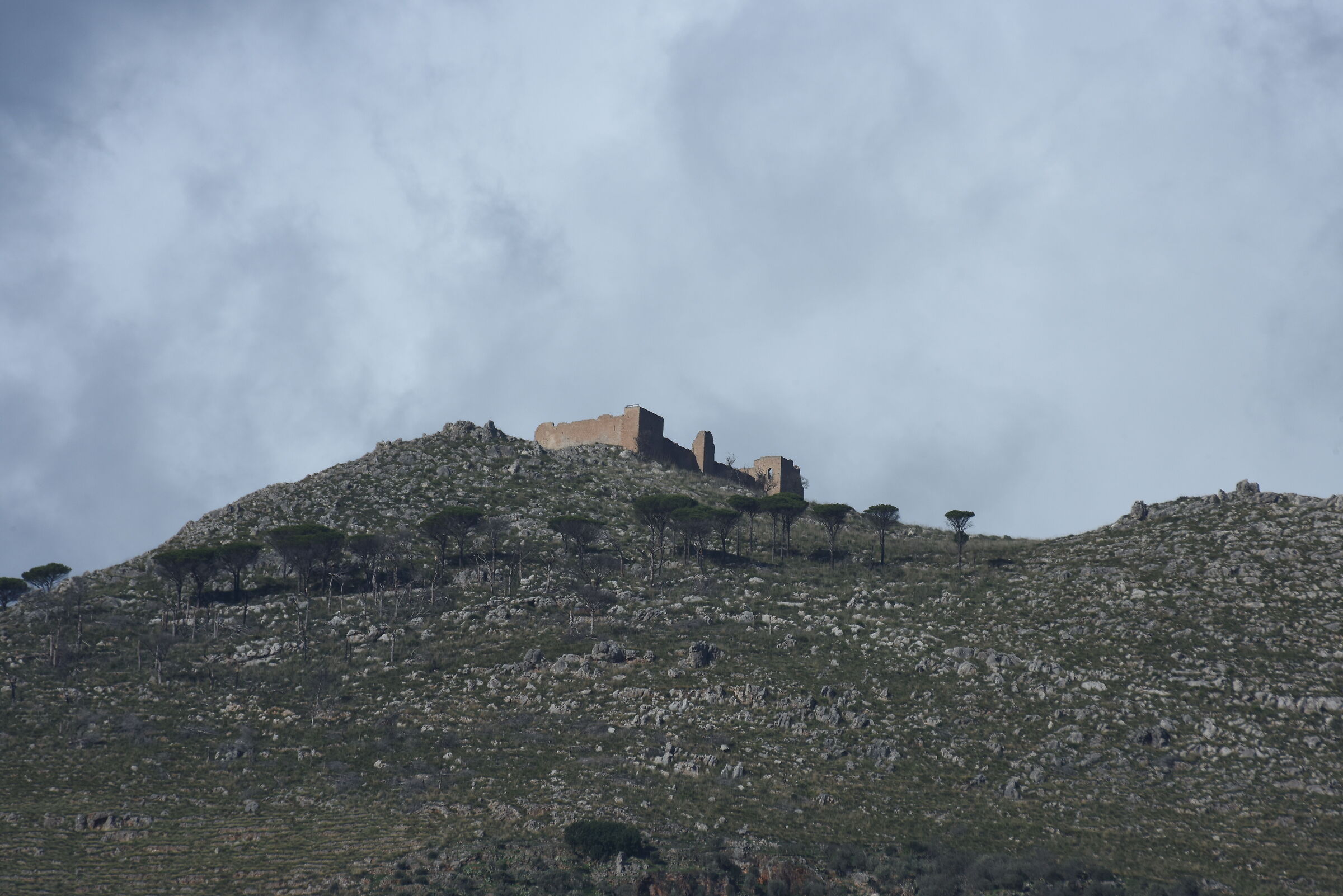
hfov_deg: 6.9
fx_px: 11195
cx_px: 672
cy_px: 448
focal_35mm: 300
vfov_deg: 4.6
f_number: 14
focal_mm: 300
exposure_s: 1/800
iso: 400
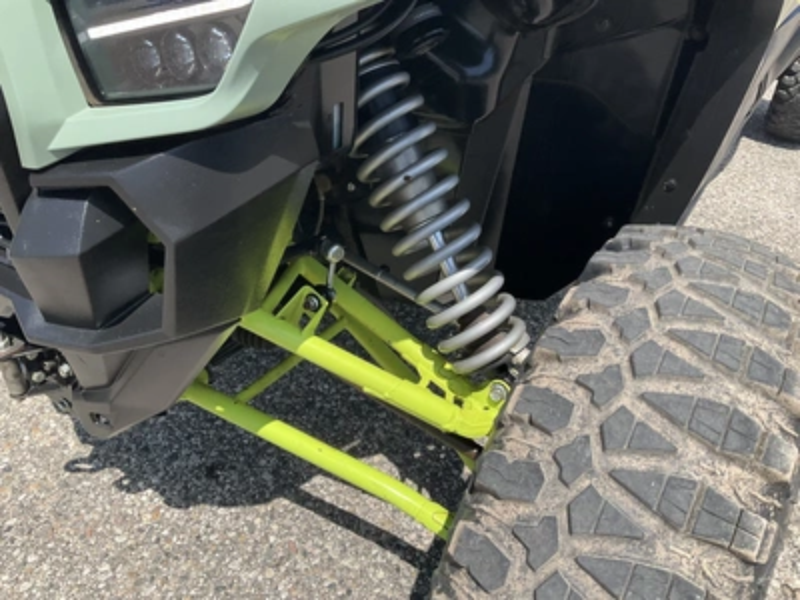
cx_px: 400
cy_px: 300
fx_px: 670
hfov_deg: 61.7
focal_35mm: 29
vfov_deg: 48.2
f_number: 1.8
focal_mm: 3
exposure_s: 1/1221
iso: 25
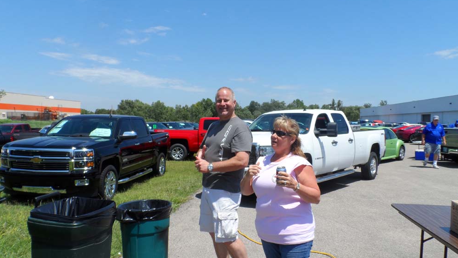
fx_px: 328
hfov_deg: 69.8
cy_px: 134
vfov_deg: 42.9
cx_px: 235
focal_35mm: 27
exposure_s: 1/750
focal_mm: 4
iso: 80
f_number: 4.5
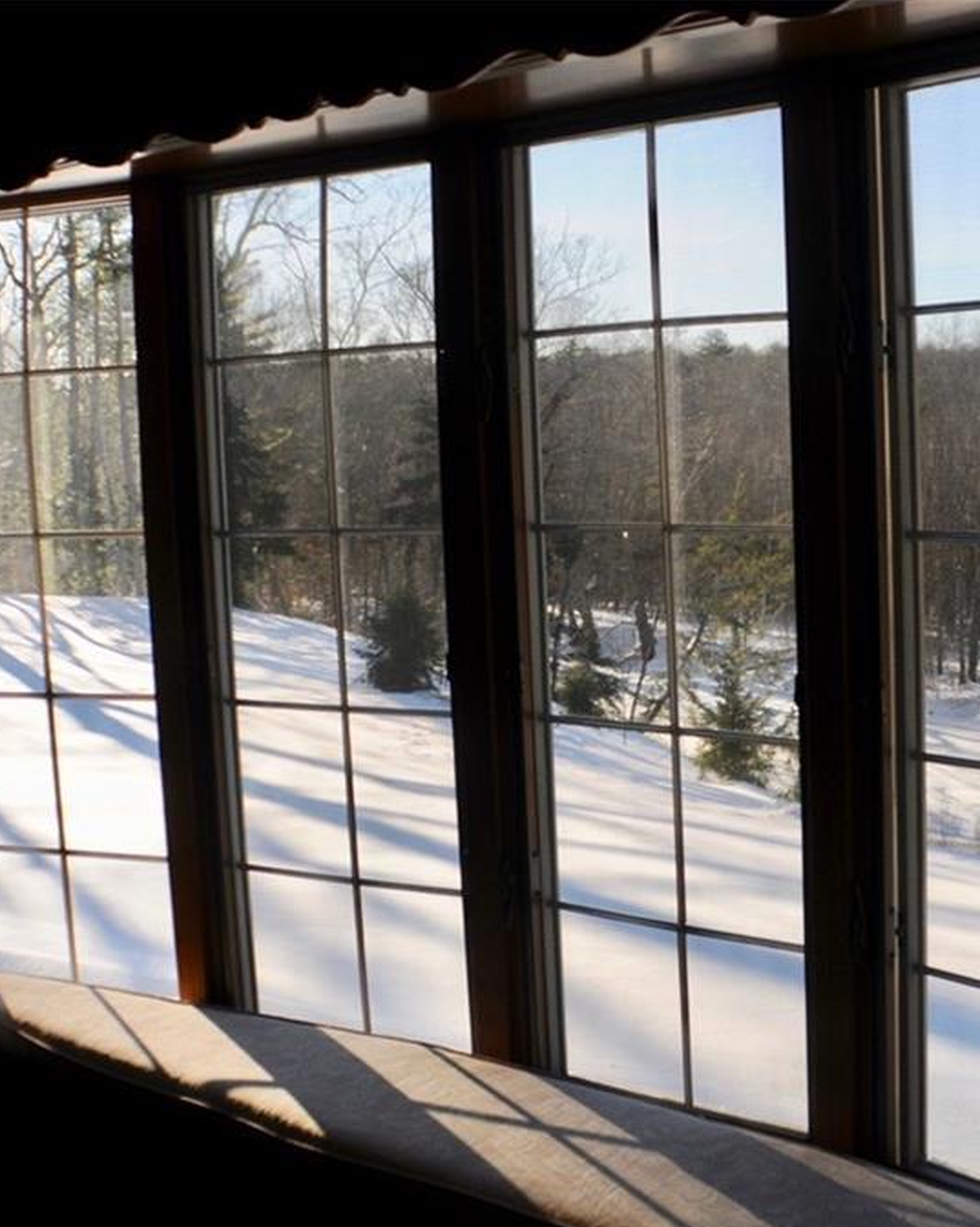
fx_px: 2177
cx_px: 717
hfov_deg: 25.1
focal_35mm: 60
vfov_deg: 31.5
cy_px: 618
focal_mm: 28
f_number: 4.5
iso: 200
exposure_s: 1/640
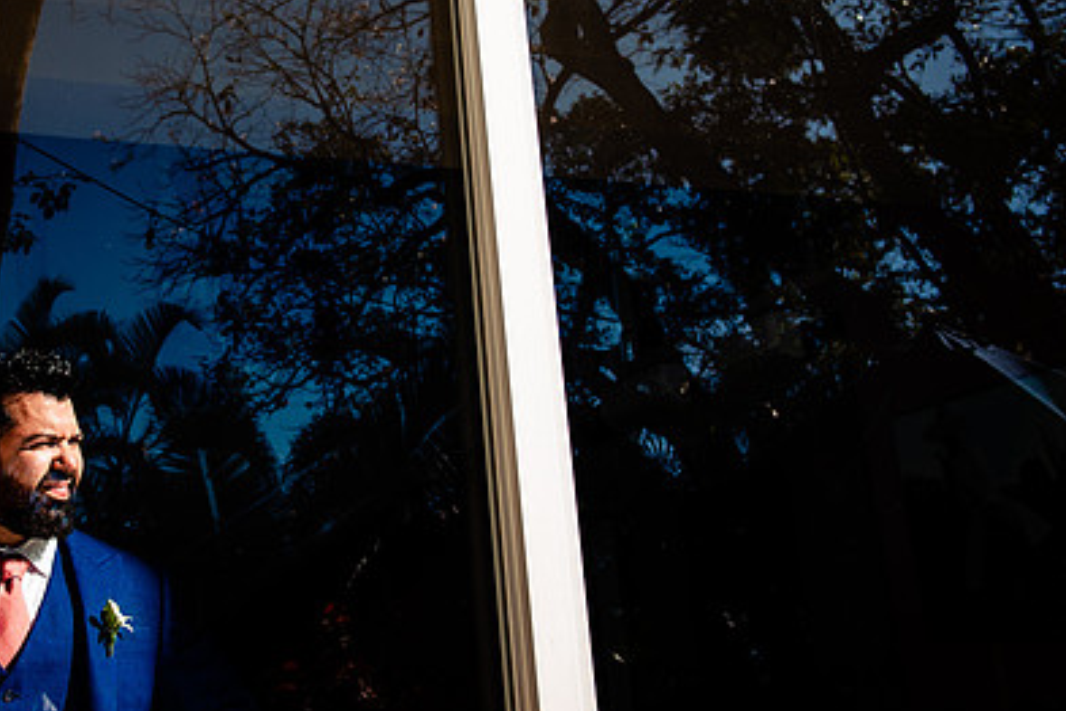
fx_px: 1392
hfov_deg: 40.9
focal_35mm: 47
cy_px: 278
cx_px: 286
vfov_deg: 28.6
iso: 250
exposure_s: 1/1600
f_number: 4
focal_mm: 31
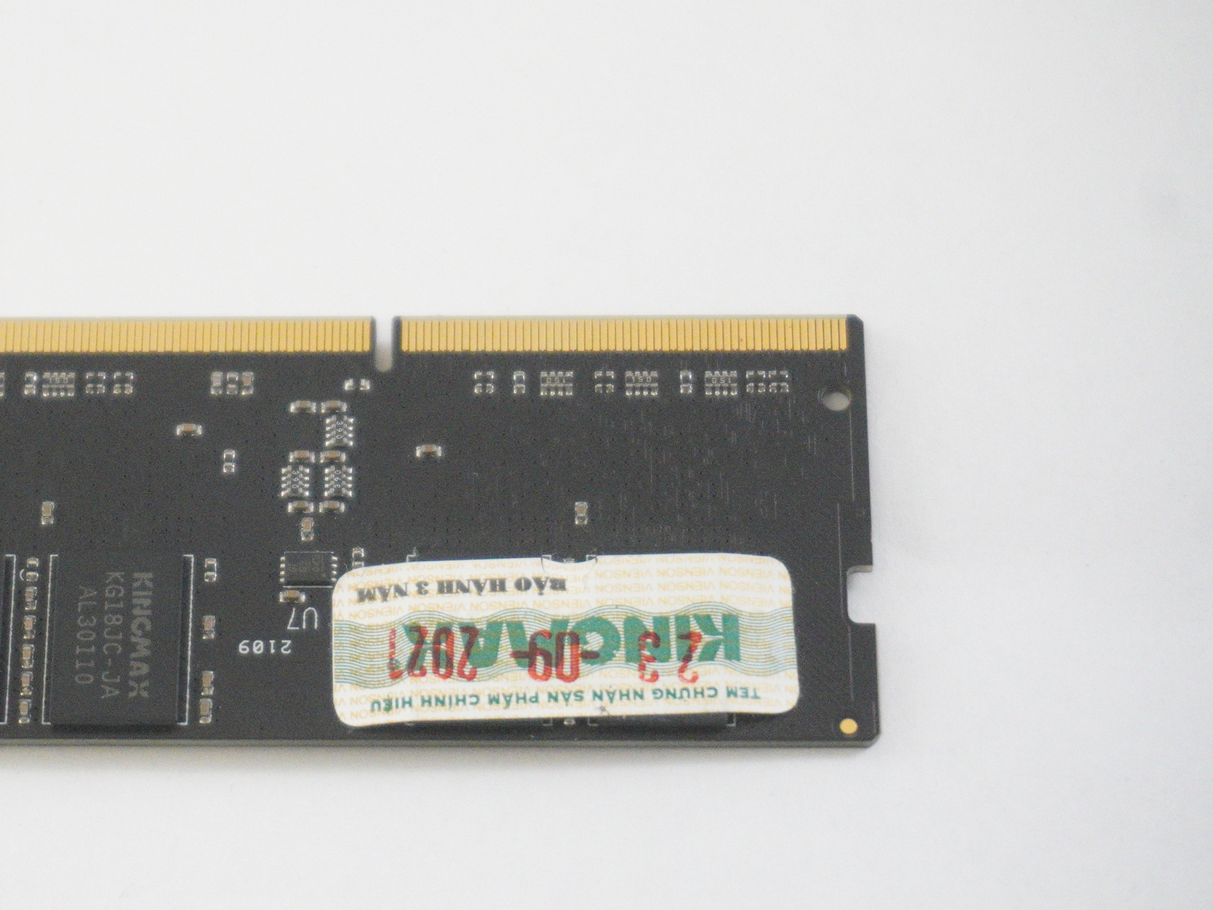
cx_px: 316
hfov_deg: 18.1
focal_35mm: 108
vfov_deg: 13.7
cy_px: 515
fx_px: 3784
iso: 6400
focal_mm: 50
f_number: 5.6
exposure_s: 1/250
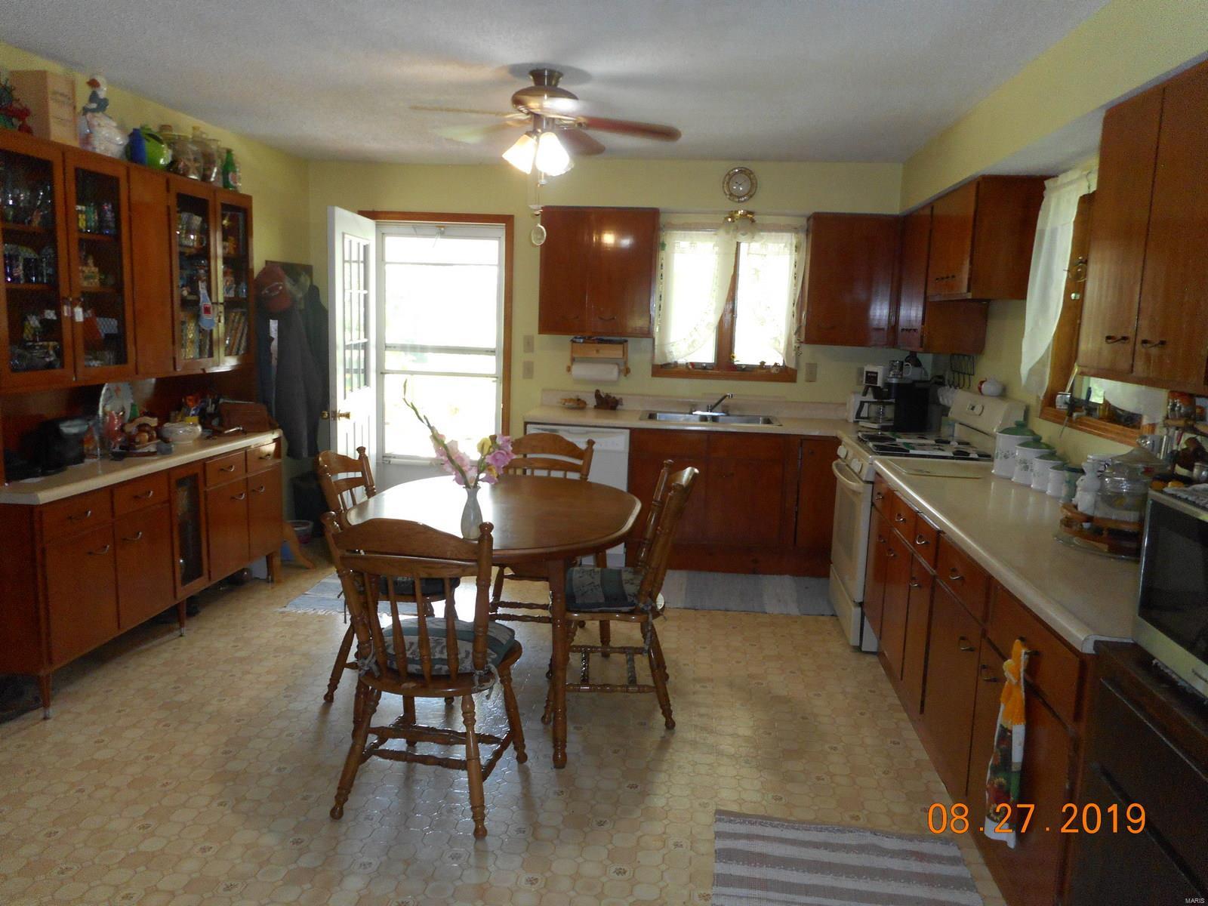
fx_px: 872
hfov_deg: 69.4
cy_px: 453
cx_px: 604
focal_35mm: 25
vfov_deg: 54.9
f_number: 3.7
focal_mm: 4.5
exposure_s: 1/25
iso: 280
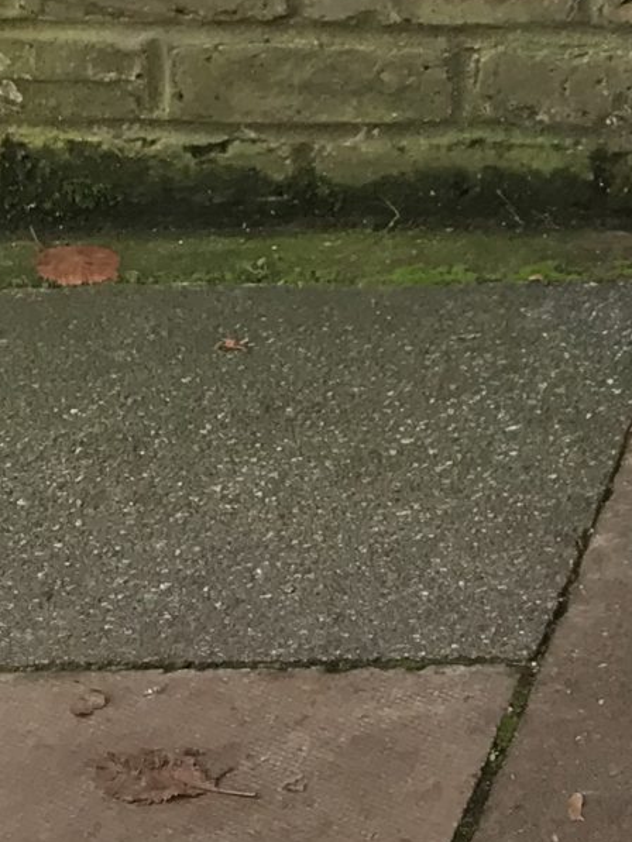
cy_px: -561
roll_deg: -0.9
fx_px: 2920
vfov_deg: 14.8
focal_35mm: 120
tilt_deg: -7.0
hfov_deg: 11.0
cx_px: 1332
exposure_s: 1/194
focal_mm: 3.99
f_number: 1.8
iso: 20
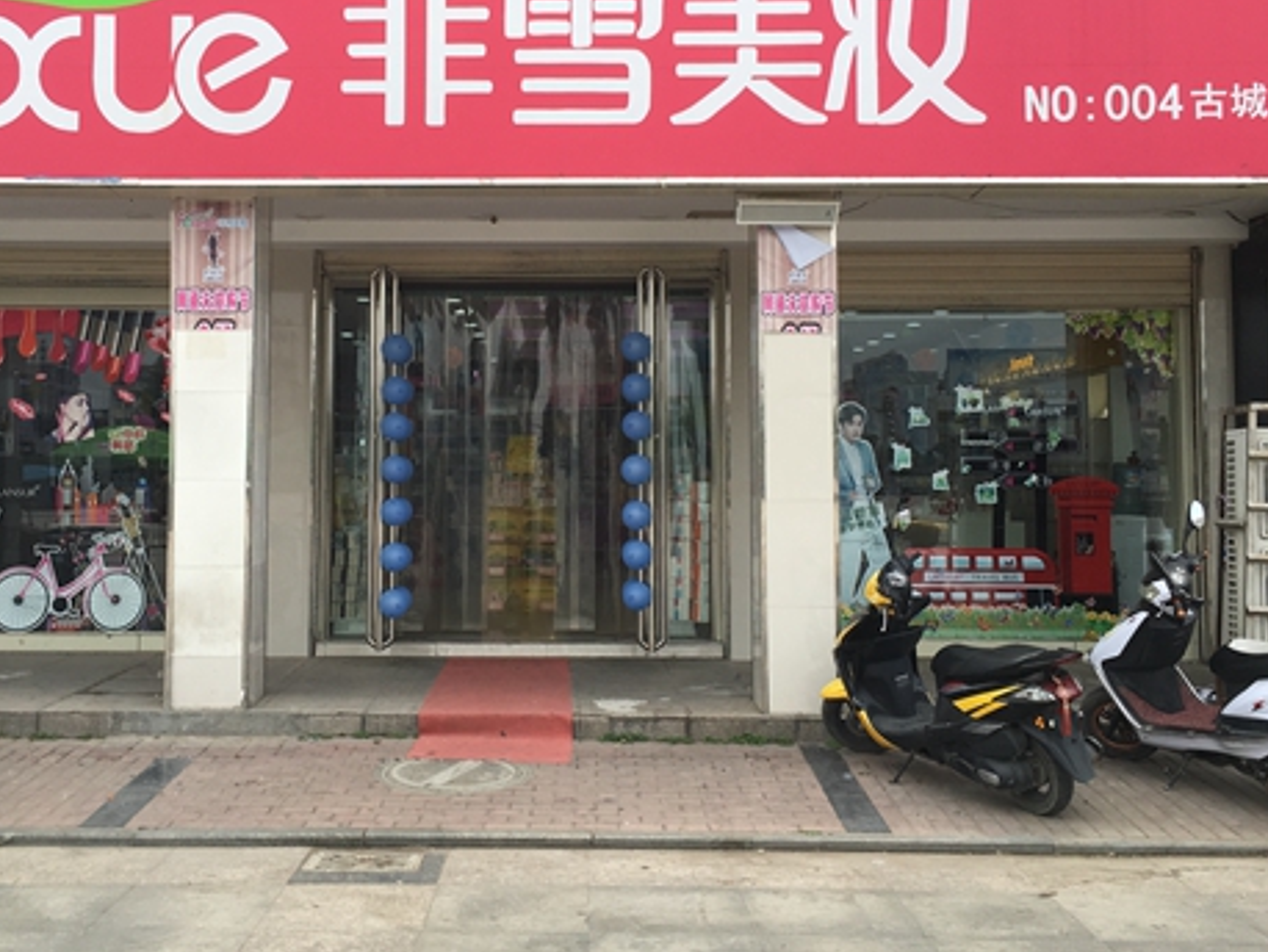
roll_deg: -1.1
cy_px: 407
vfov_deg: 35.9
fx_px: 1466
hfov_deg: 46.7
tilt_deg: +3.9
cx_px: 551
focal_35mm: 40
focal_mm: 4.15
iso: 25
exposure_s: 1/864
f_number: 2.2
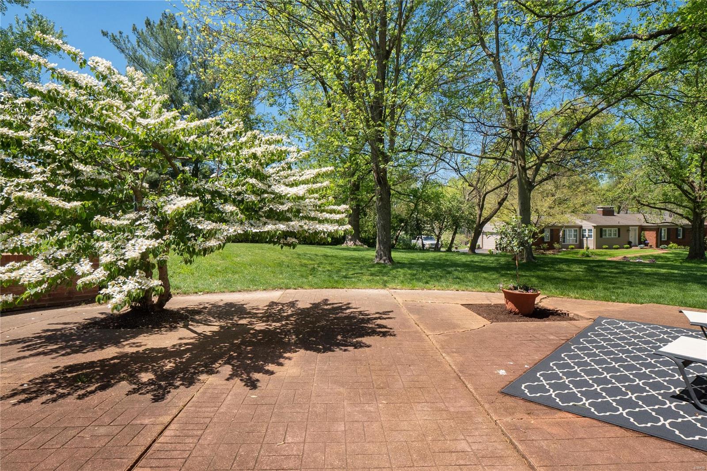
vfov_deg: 67.4
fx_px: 353
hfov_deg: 90.0
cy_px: 236
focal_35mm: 18
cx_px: 354
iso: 400
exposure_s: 1/800
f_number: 8
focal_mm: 9
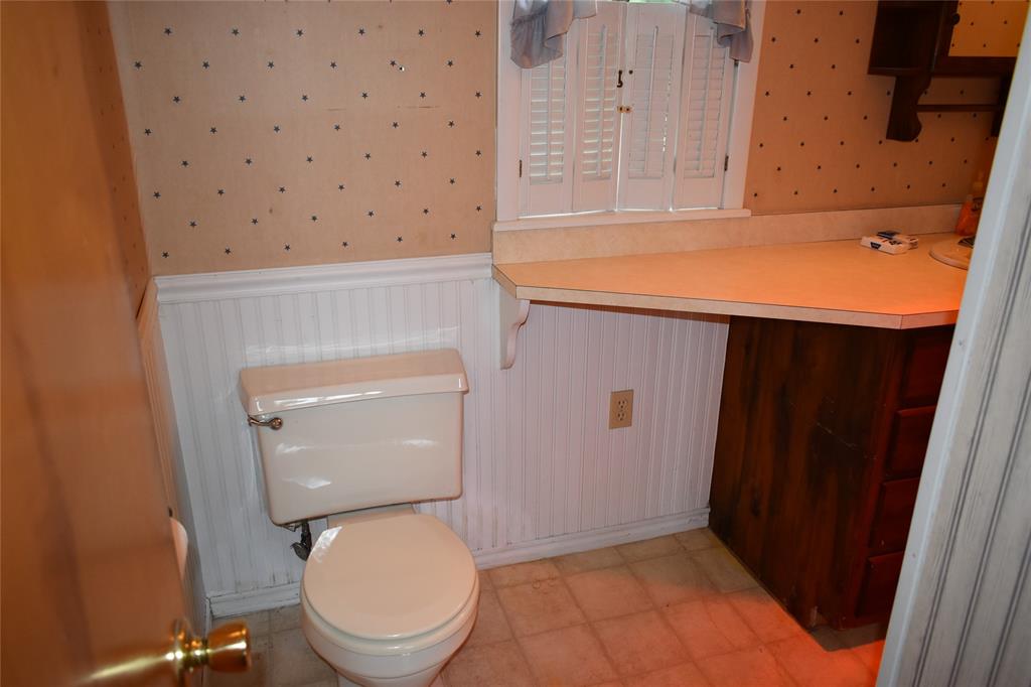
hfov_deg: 67.4
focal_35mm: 27
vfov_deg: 47.9
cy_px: 344
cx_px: 516
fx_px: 773
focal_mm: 18
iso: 1000
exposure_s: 1/125
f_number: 3.5
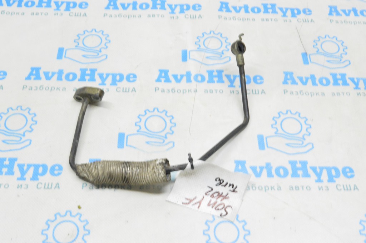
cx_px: 183
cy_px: 122
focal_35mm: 46
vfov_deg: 28.9
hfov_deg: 42.4
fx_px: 472
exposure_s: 1/15
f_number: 20
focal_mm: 31
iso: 6400
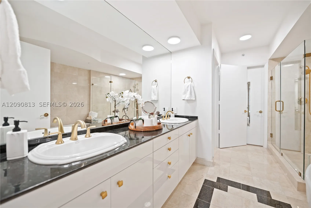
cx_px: 156
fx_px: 121
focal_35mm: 14
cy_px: 104
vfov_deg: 81.2
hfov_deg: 104.2
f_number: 2.8
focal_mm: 14
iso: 160
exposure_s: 1/13
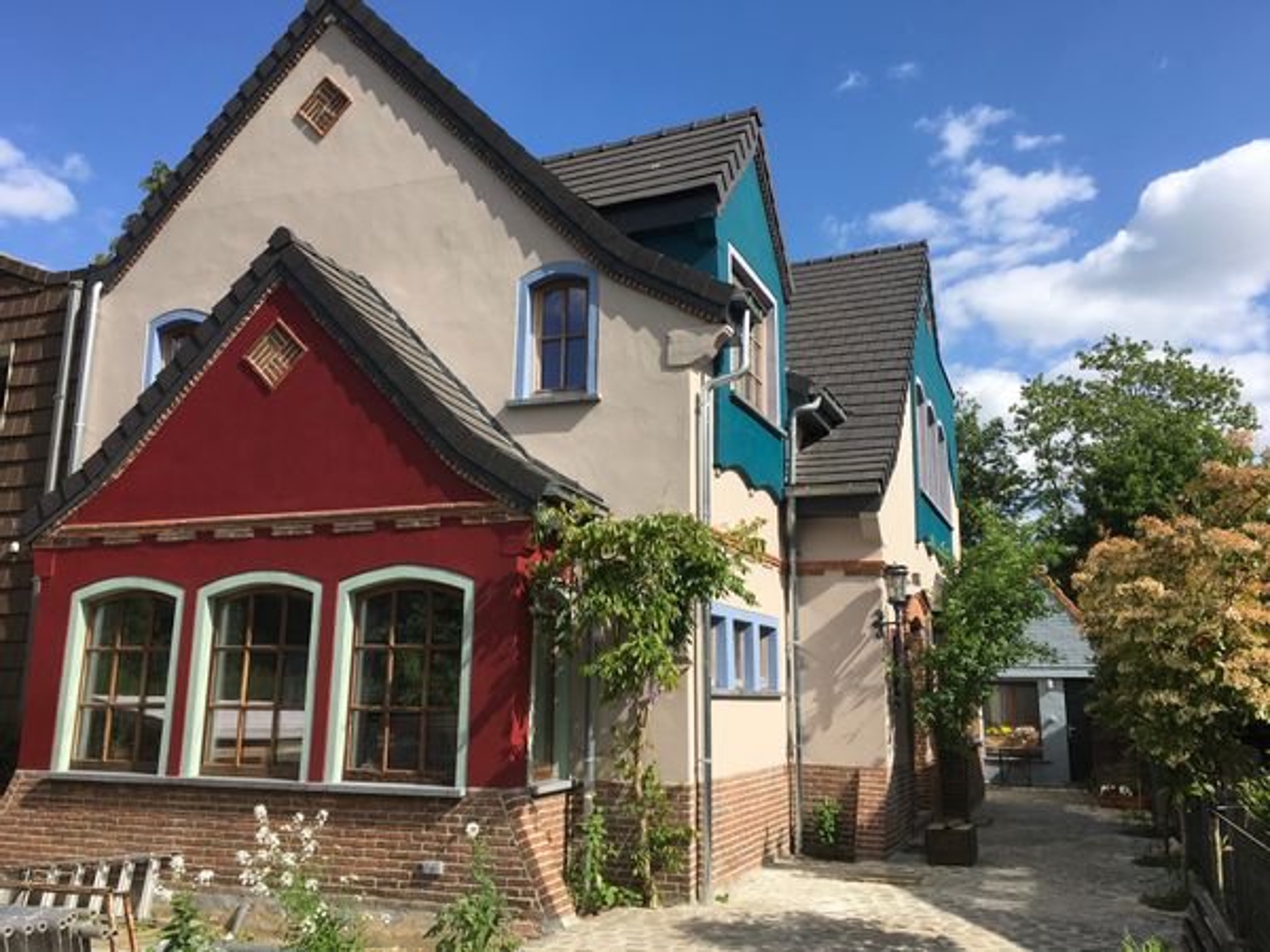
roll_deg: -0.6
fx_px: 1064
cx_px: 635
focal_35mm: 29
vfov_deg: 48.2
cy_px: 476
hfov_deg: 61.7
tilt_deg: +11.6
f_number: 2.2
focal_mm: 4.15
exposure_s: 1/1399
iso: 25
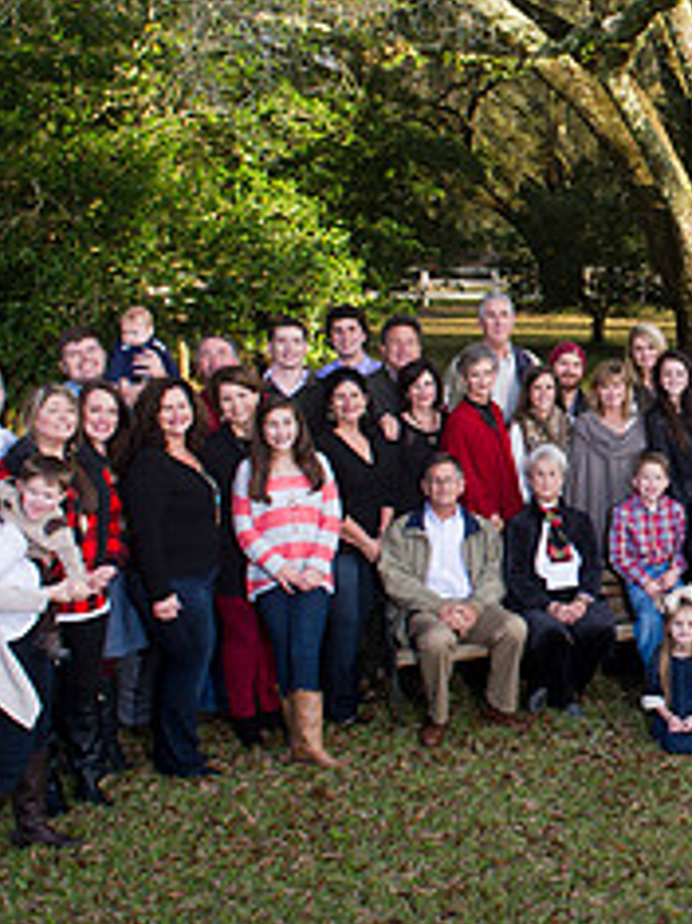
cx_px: 845
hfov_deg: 23.3
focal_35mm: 57
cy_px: 370
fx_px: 1521
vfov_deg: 33.7
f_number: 8
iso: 1000
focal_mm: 24
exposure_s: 1/320
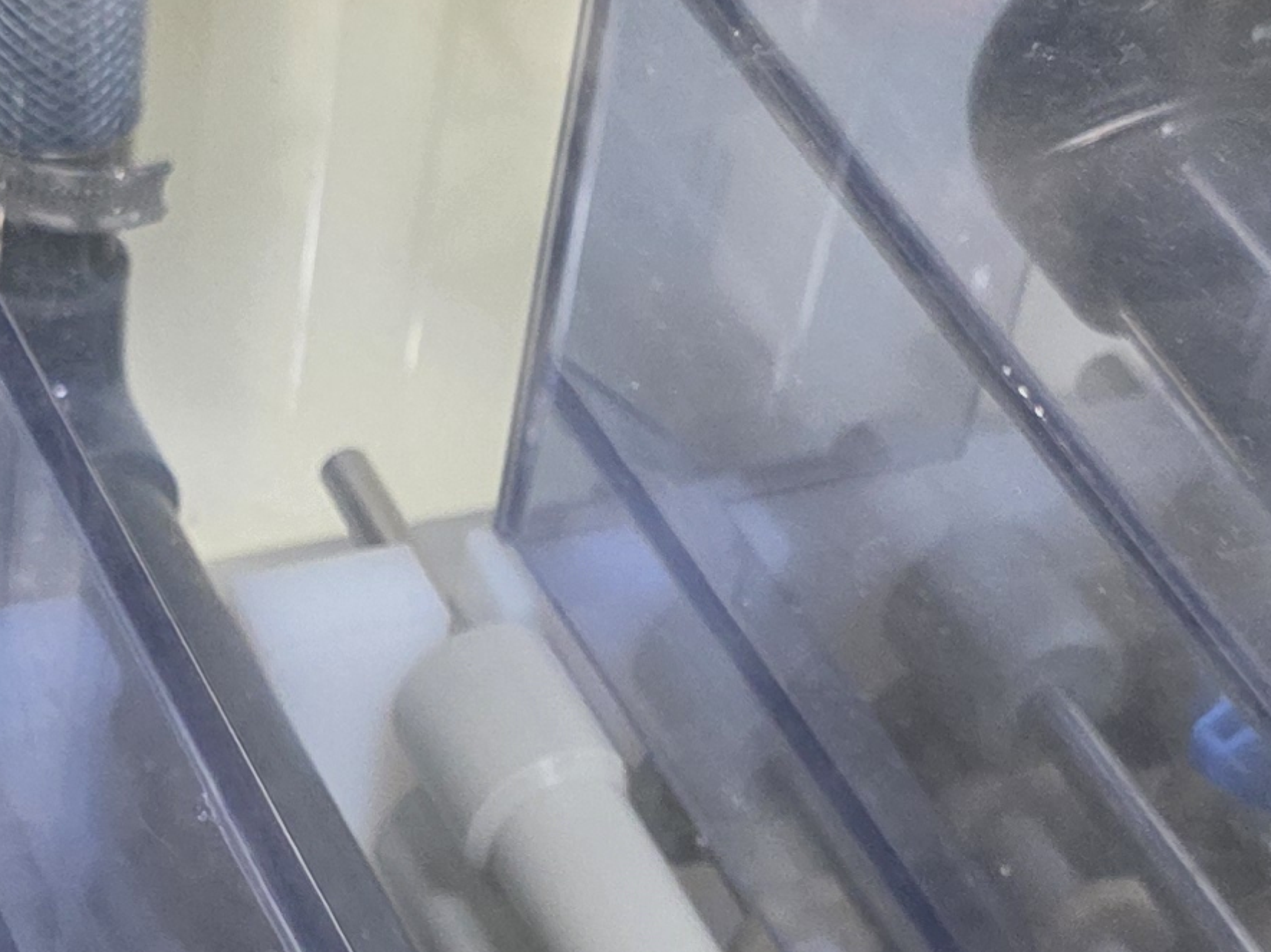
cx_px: 294
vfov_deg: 14.1
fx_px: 3817
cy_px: 876
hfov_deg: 18.8
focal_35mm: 104
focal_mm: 6.3
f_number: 1.7
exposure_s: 1/120
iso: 1000
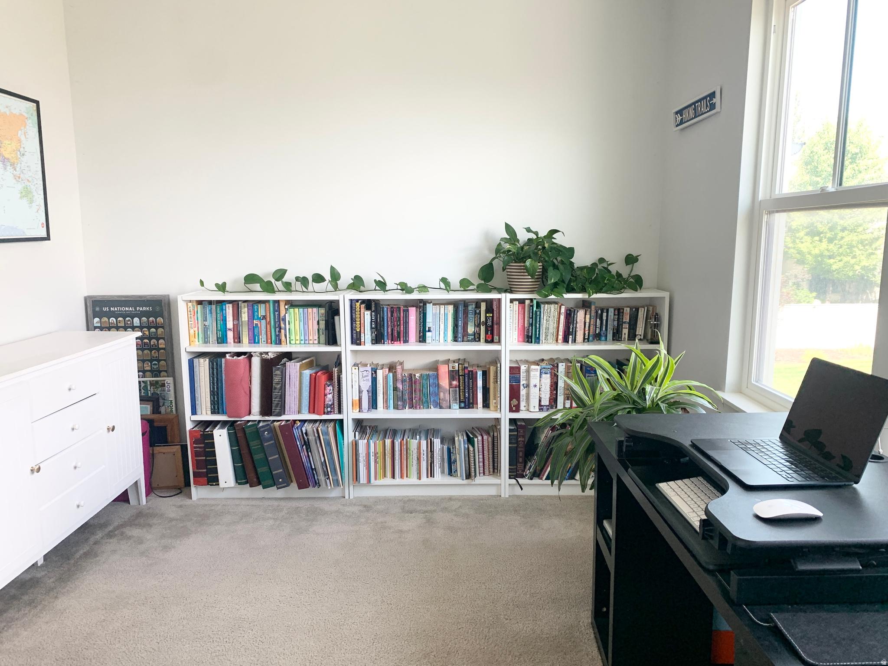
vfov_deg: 53.1
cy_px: 333
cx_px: 444
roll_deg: +0.1
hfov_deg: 67.3
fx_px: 667
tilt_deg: -11.7
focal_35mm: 26
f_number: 1.8
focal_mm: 4.25
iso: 80
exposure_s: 1/121
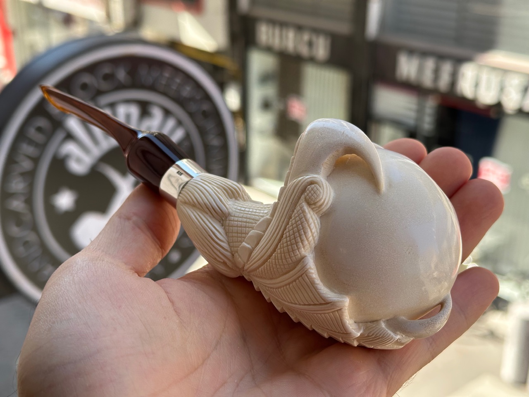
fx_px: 734
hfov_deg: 39.7
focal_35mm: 48
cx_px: 264
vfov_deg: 30.3
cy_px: 198
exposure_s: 1/584
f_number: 1.78
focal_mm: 6.86
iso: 64
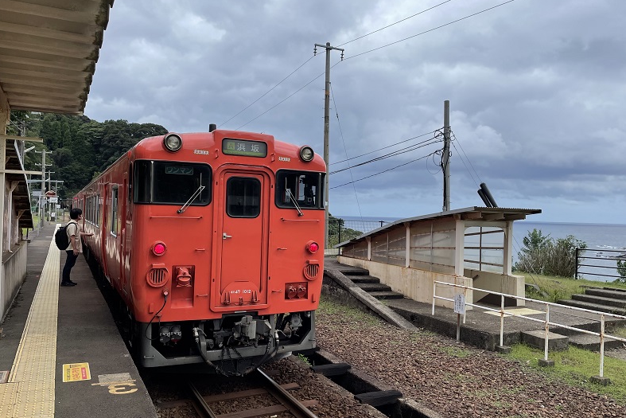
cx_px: 304
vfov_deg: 46.4
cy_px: 213
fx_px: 487
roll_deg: -0.9
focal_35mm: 28
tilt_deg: -0.2
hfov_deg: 65.5
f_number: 1.6
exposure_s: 1/2506
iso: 32
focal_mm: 4.2
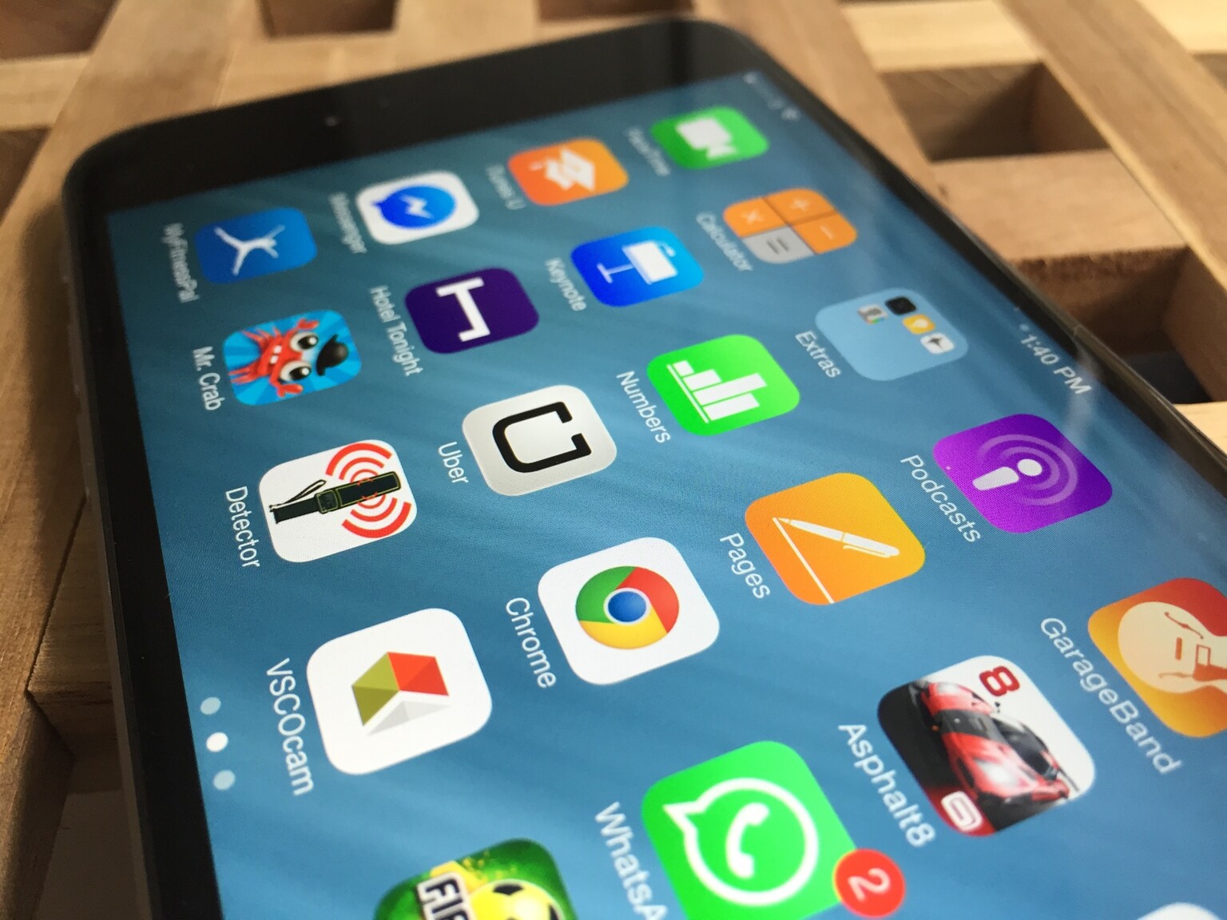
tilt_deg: -45.0
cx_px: 614
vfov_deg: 48.2
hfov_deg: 61.7
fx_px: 1028
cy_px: 460
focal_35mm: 29
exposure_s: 1/30
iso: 32
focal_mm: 4.15
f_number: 2.2
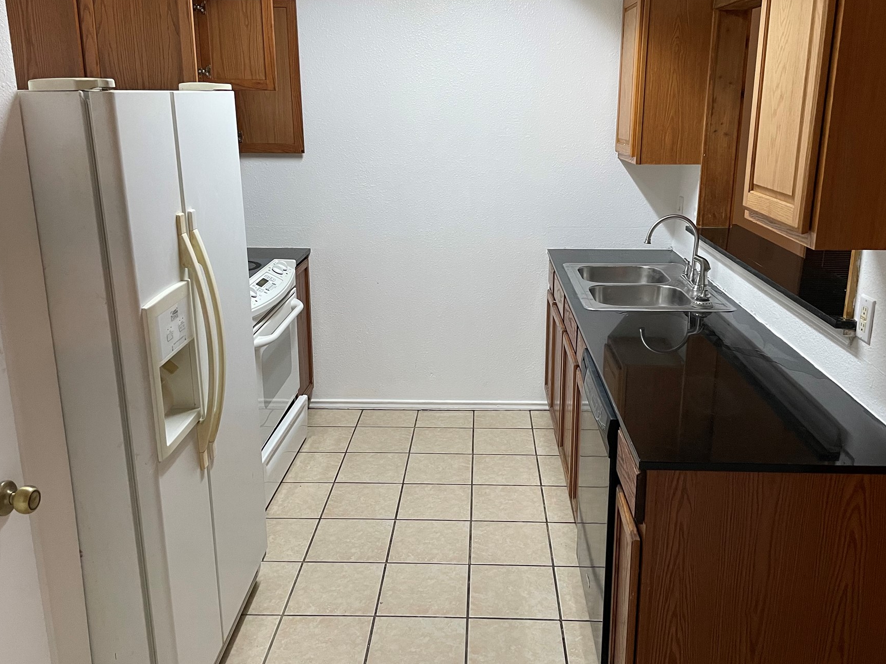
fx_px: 793
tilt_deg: -15.0
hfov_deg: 58.3
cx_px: 457
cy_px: 314
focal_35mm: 31
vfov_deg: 45.4
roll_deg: +0.3
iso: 250
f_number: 1.6
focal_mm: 4.2
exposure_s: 1/60
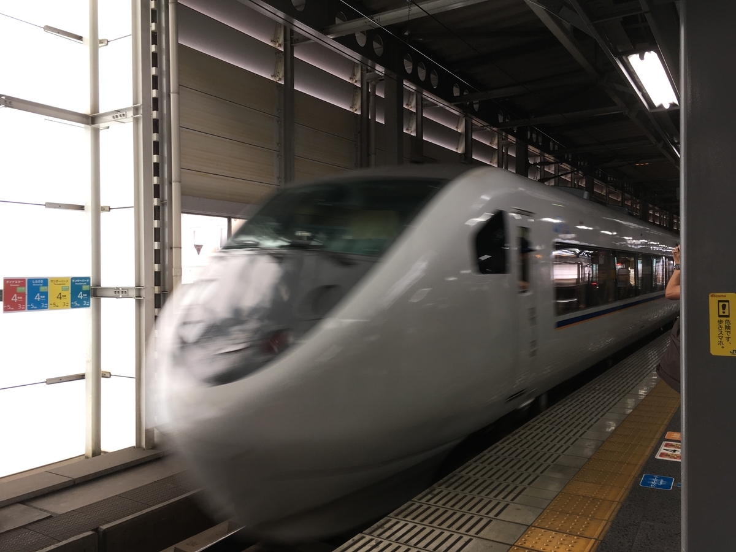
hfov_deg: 61.7
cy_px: 276
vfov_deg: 48.2
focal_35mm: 29
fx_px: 617
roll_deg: +0.0
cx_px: 368
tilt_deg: -1.3
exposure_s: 1/40
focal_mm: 4.15
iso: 25
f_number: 2.2
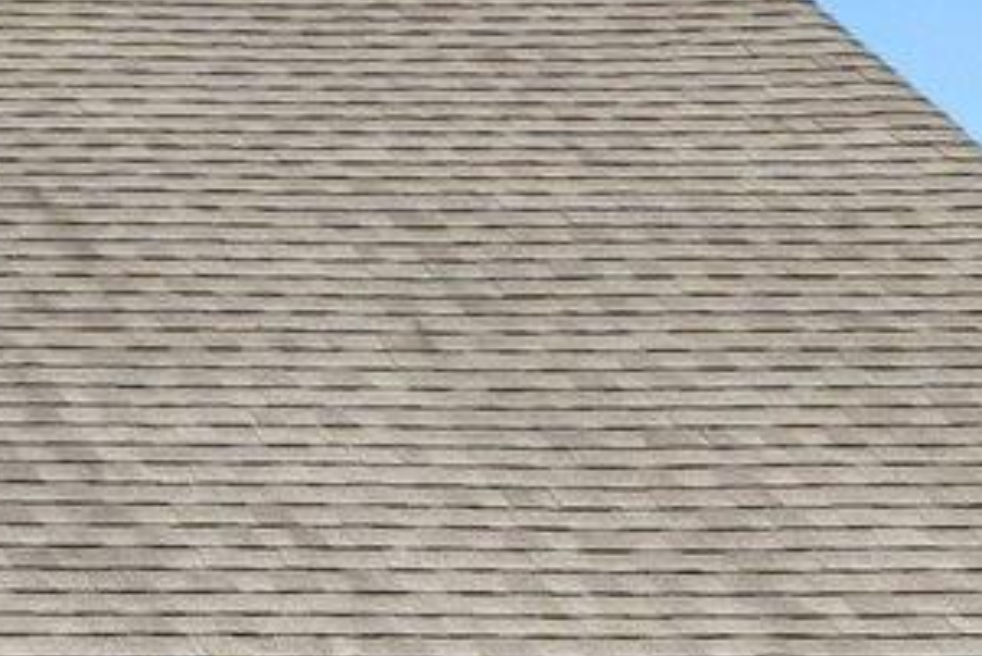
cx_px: -1041
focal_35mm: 204
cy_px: 1310
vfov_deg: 6.5
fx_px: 5567
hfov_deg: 9.4
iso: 100
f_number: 8
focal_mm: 20
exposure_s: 1/60
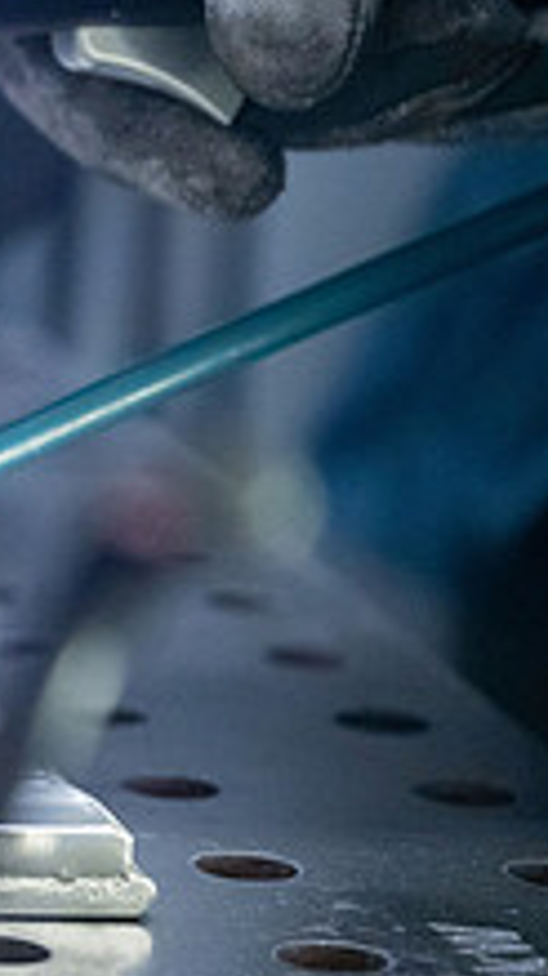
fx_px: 5043
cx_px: -731
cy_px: 524
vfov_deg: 11.1
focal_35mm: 195
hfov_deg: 6.0
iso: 800
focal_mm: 70
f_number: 3.5
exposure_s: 1/80
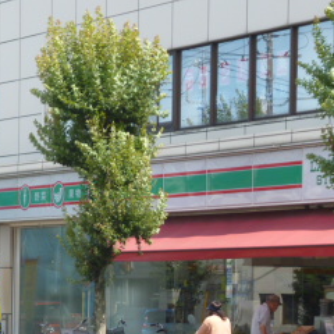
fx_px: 1572
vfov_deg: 12.1
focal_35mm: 144
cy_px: 289
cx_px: 260
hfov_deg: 12.1
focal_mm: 10.9
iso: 100
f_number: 4.1
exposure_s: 1/250
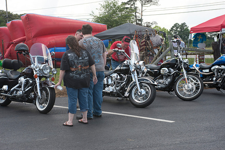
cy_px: 75
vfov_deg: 19.4
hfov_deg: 28.9
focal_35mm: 70
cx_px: 112
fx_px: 437
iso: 200
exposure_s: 1/250
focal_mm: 70
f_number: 8
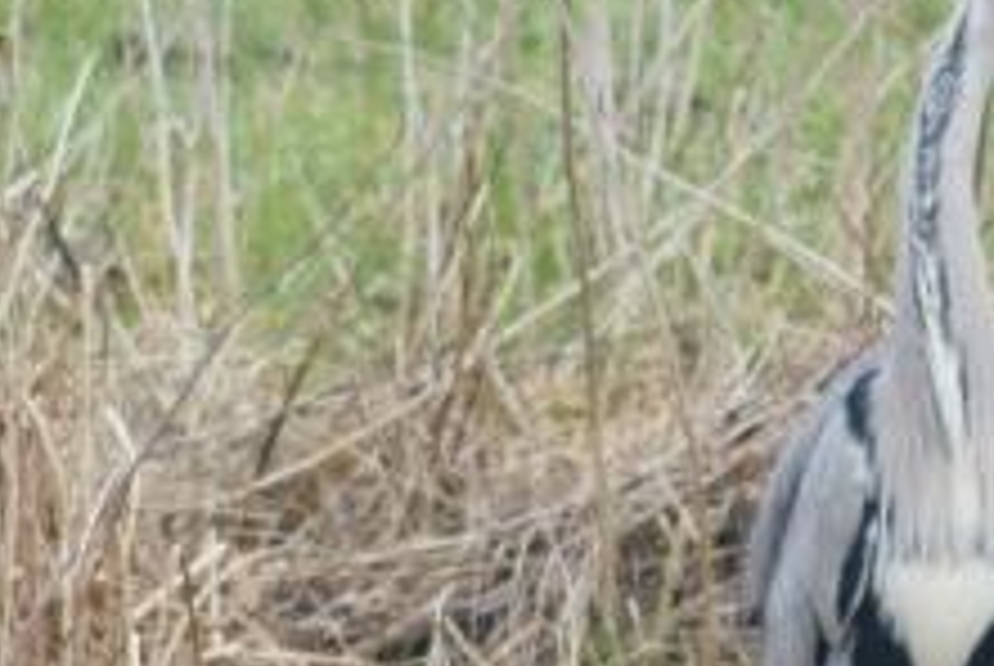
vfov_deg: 1.5
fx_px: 25214
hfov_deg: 2.3
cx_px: 931
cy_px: 425
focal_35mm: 912
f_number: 5.6
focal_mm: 300
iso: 400
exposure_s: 1/125
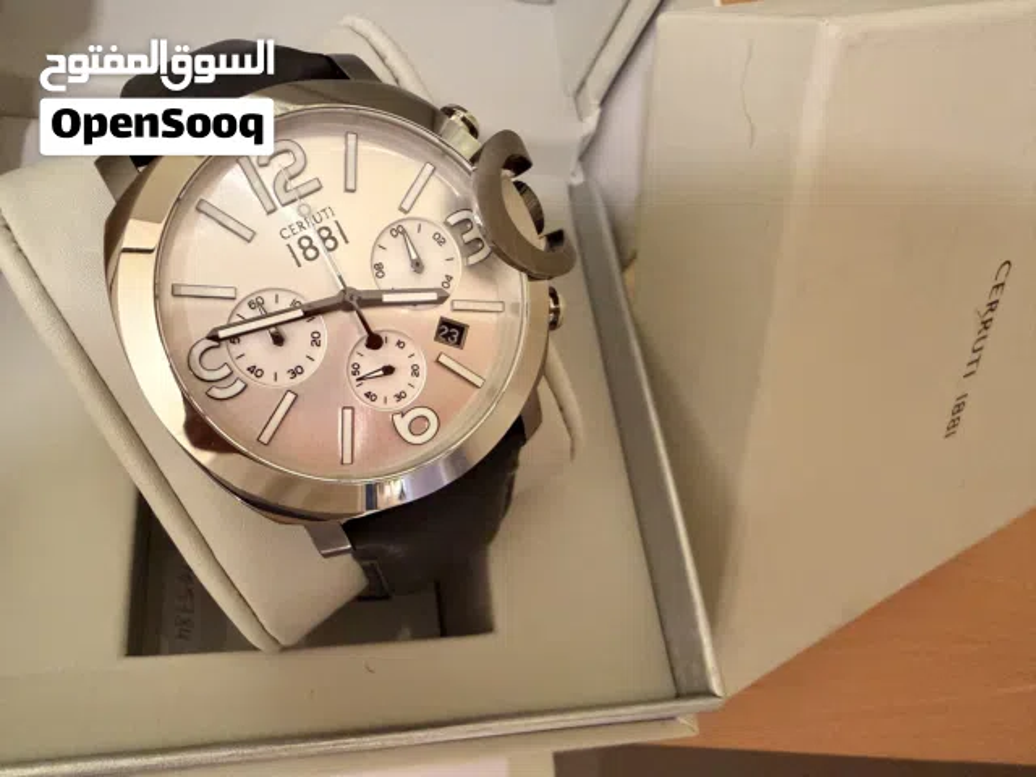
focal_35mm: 24
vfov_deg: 56.8
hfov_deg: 71.6
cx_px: 518
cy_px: 388
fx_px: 718
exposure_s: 1/50
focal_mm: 2.22
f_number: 2.2
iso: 800
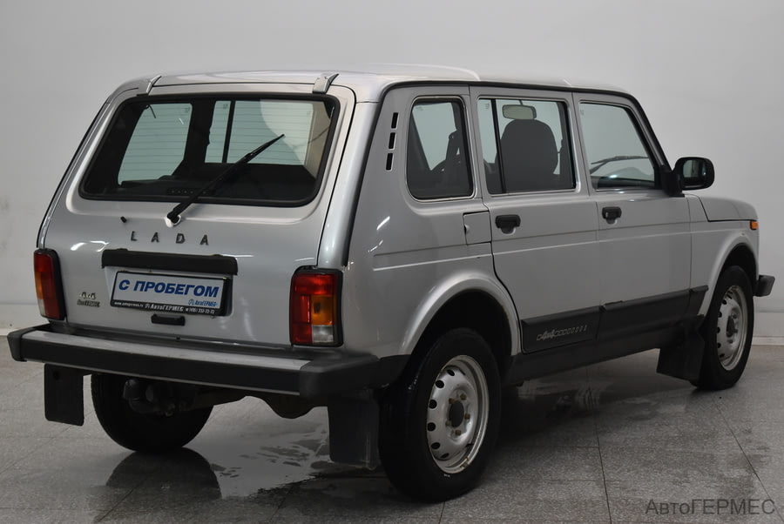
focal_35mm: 69
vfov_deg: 19.8
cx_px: 392
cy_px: 262
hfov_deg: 29.2
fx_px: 1504
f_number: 5.3
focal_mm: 46
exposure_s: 1/100
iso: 800
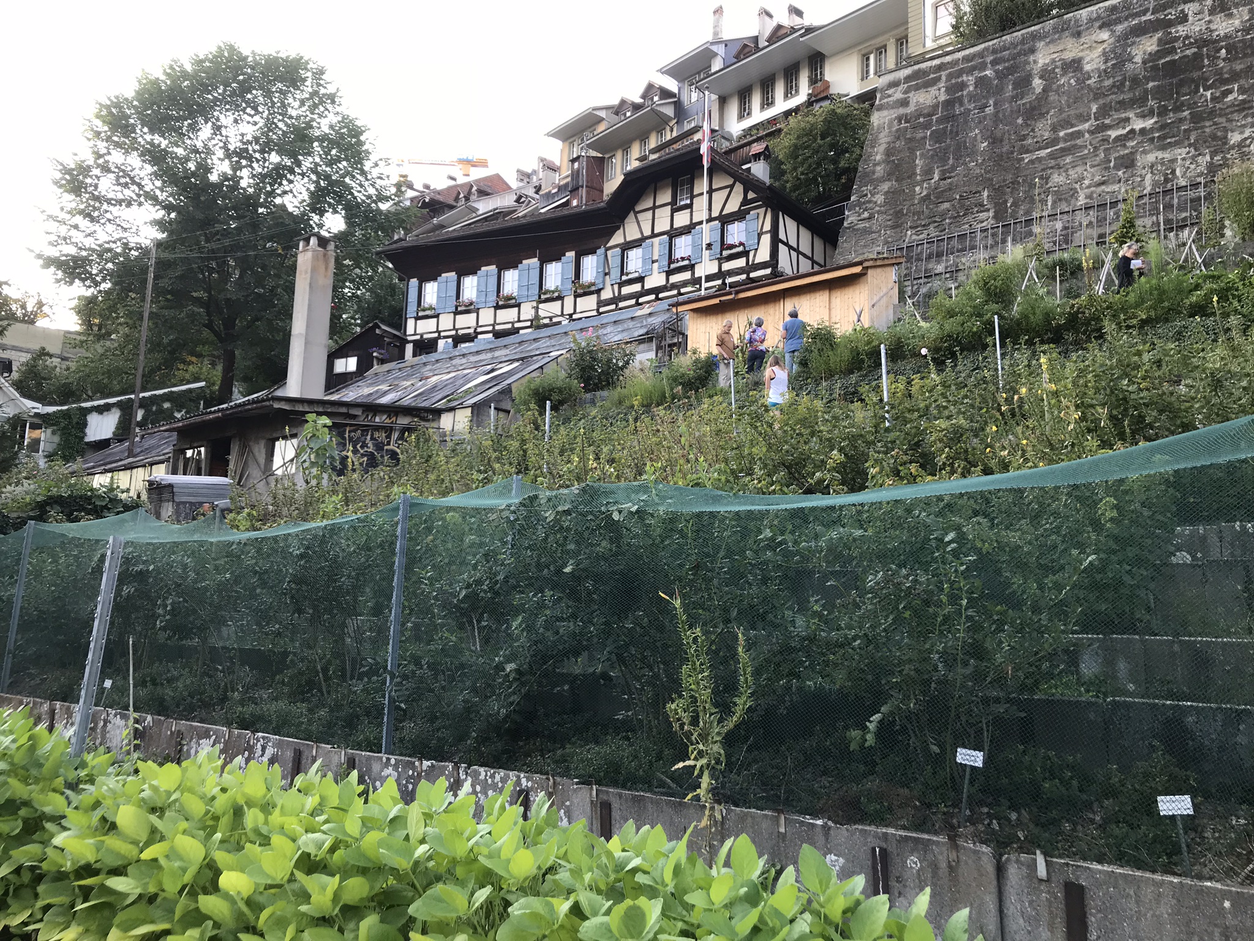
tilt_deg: +10.4
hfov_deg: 63.4
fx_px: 1014
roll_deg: -2.8
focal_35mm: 28
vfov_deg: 49.7
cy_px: 470
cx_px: 627
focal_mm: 3.99
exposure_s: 1/100
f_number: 1.8
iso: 25
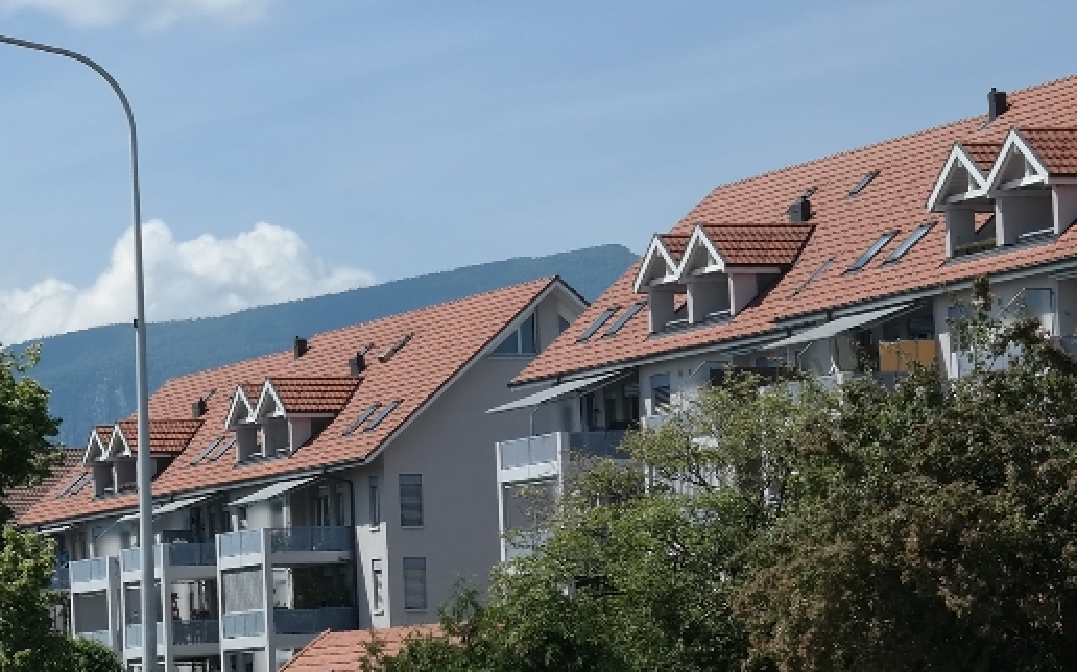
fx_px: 4636
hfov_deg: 12.9
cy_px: 428
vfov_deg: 8.3
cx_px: -246
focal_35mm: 158
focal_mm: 33
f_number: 7.1
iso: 100
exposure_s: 1/320
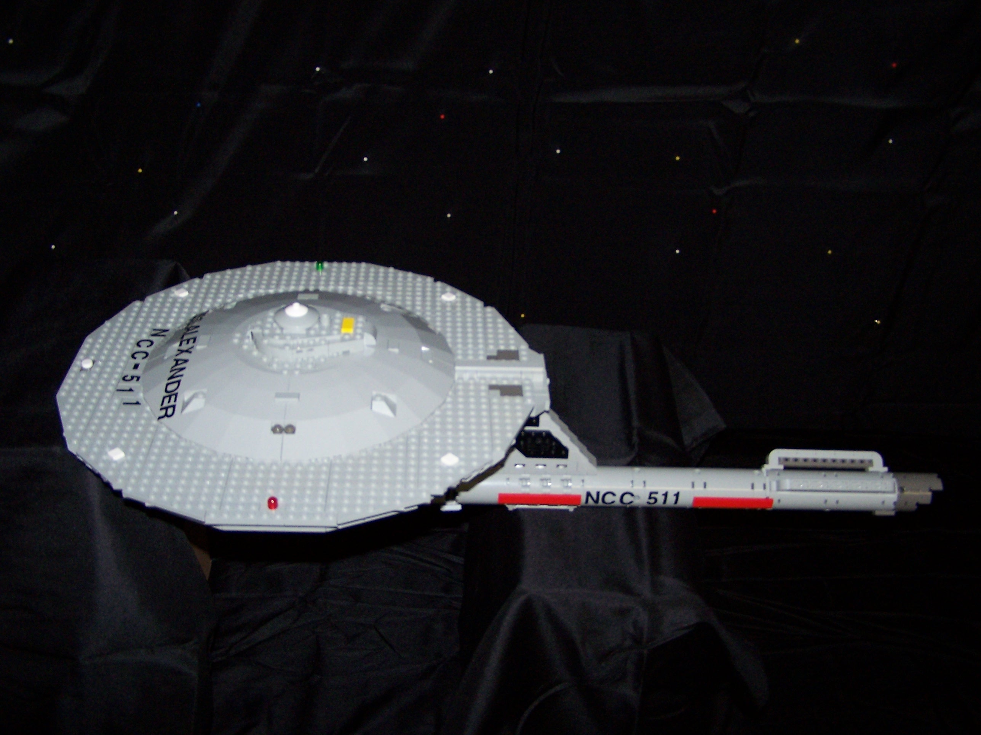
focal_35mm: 38
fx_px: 1077
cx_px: 490
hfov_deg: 49.0
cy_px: 368
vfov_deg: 37.7
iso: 140
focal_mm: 6.3
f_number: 2.8
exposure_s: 1/60
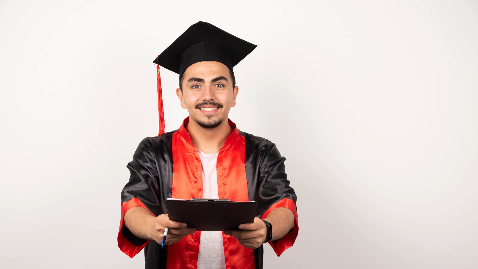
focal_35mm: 70
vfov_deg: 17.2
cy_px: 152
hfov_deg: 30.2
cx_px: 241
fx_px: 887
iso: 125
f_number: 8
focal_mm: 66
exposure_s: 1/100
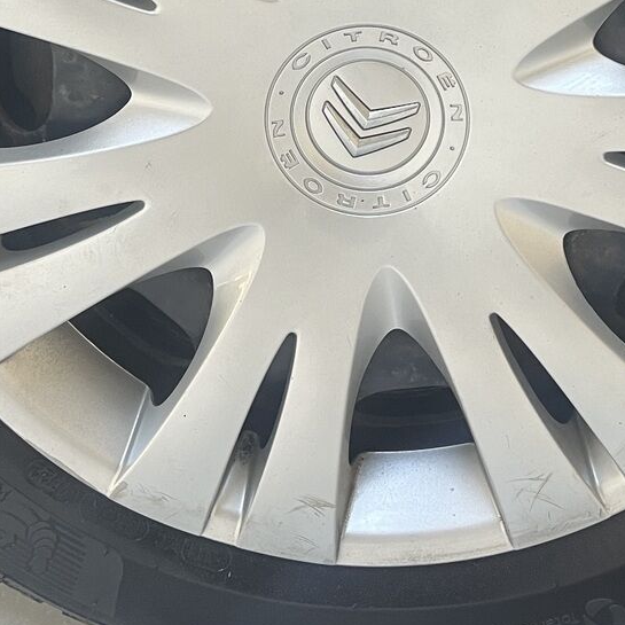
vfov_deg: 23.2
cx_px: 407
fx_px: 1471
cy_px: 34
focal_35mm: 72
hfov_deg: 23.9
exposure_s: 1/50
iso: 100
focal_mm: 5.7
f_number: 1.5
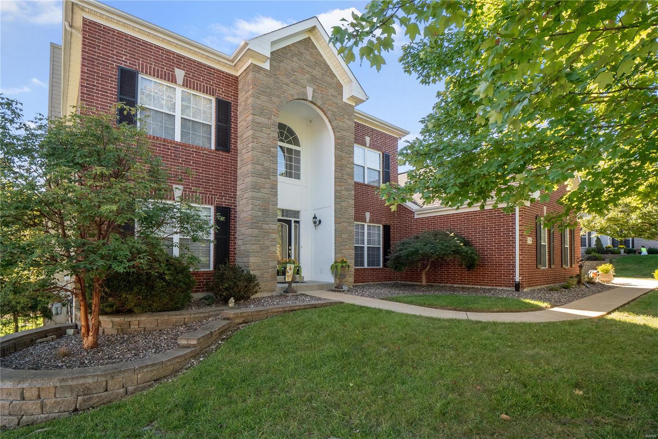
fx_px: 292
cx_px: 329
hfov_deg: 96.7
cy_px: 220
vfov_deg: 73.7
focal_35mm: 16
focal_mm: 8
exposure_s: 1/125
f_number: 8
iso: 400
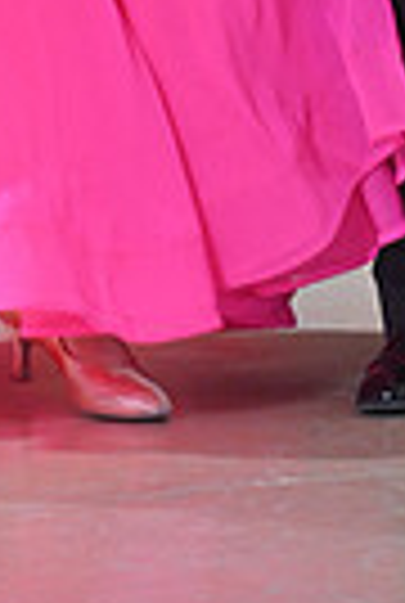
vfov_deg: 2.7
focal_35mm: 756
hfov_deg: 1.8
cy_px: -621
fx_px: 12691
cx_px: 304
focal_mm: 175
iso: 2200
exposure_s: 1/400
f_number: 5
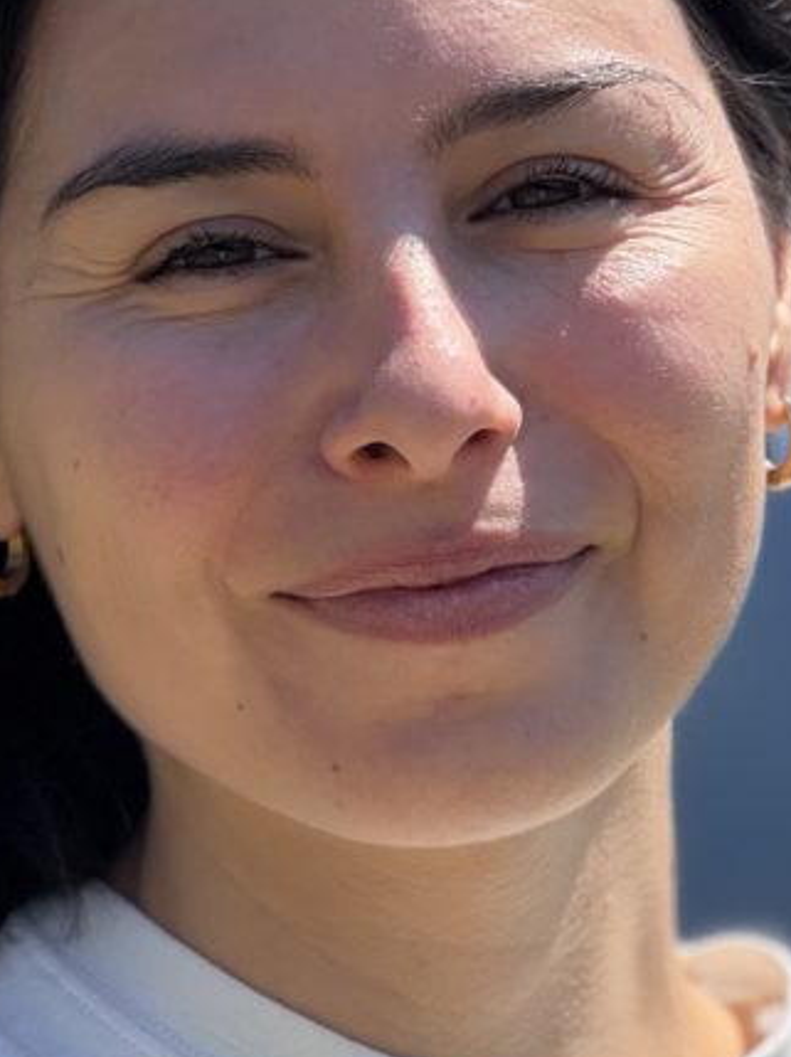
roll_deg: +3.0
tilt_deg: +5.5
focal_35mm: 230
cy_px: 207
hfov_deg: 6.5
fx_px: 7018
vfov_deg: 8.6
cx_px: 412
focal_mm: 9
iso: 25
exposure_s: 1/827
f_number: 2.8
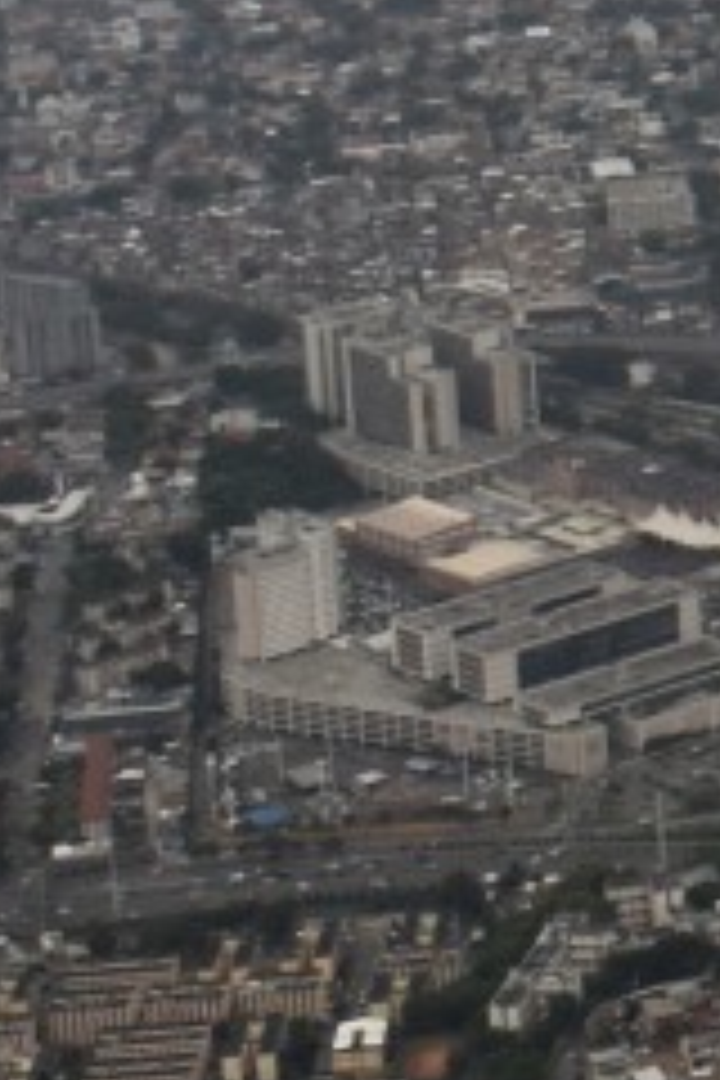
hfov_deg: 6.7
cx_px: 2331
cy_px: -14
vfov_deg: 11.2
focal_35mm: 182
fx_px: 5460
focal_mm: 18
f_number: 4
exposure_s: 1/1000
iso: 400
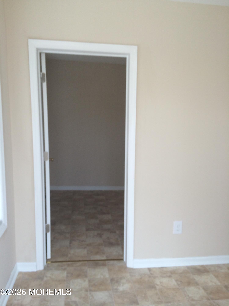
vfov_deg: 60.0
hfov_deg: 46.8
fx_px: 265
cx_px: 114
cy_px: 153
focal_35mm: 30
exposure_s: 1/120
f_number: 2.2
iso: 50
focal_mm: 4.12
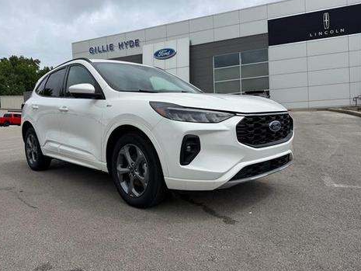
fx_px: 271
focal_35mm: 26
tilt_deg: -0.8
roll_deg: +3.1
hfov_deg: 67.2
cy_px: 134
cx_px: 166
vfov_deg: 53.1
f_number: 1.78
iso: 80
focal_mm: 6.76
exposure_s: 1/6711
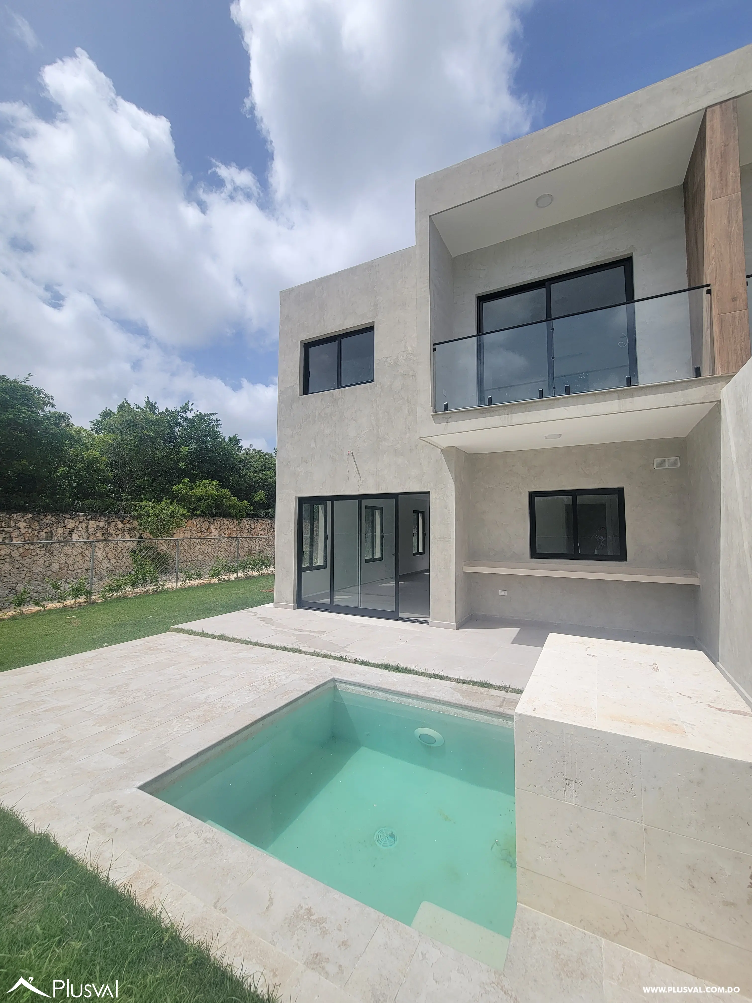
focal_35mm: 13
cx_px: 376
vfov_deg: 106.2
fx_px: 377
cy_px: 502
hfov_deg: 89.9
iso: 50
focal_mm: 2.2
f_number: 2.2
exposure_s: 1/3540
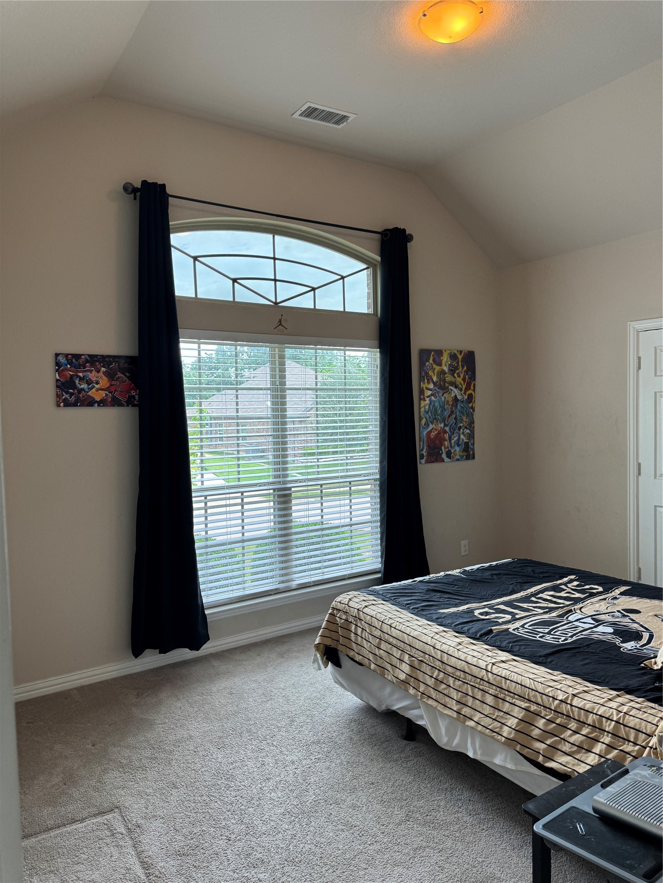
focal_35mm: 24
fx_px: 613
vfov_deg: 71.6
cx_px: 332
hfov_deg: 56.8
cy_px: 442
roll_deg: +1.3
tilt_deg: -1.4
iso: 80
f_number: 1.78
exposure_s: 1/160
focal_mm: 6.76
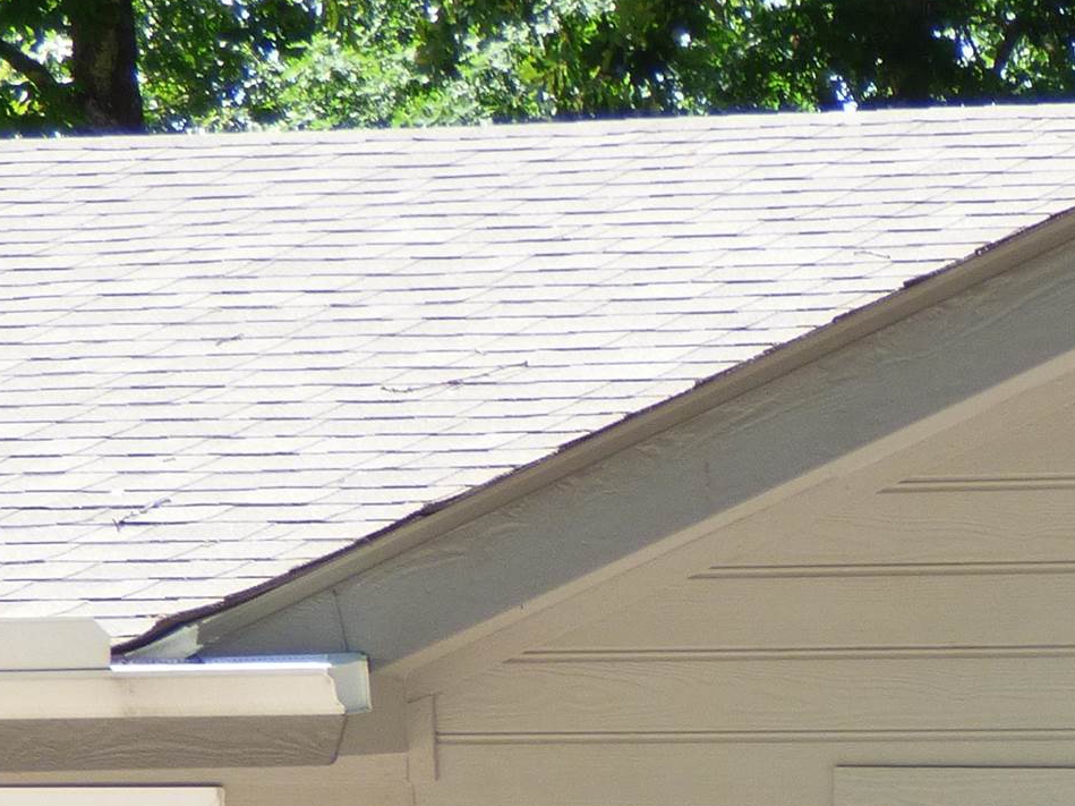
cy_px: 1293
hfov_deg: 6.9
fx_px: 8847
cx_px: 1490
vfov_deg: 5.2
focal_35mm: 285
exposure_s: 1/160
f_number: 4.5
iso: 100
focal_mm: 14.74
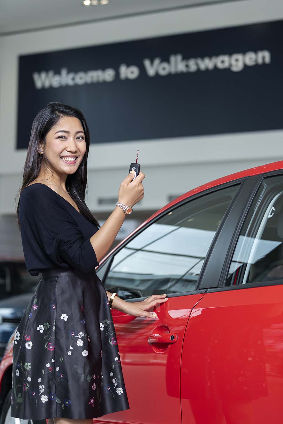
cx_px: 142
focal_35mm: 70
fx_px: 825
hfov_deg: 19.5
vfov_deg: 28.8
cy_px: 212
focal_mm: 70
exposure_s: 1/250
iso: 100
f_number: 2.8
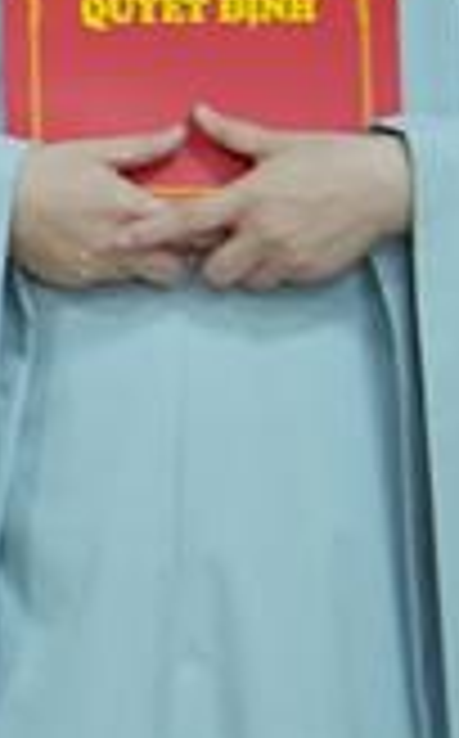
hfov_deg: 2.6
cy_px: -356
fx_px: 9601
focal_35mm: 478
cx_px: -2043
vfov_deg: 4.4
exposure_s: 1/125
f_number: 3.2
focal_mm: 64
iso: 3200
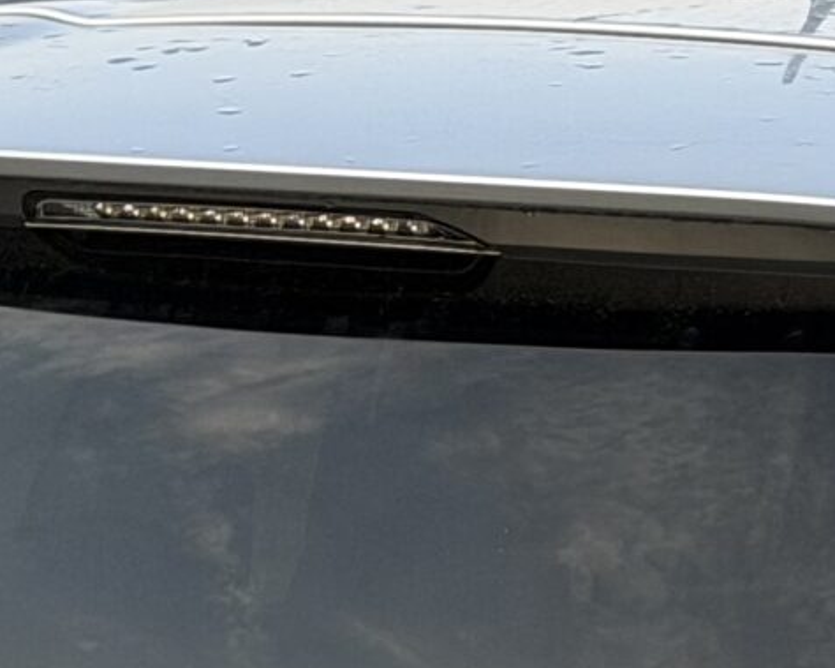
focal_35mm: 253
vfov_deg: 6.0
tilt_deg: -13.2
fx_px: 6251
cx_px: 1182
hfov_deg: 7.5
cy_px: 1246
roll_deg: +0.4
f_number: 1.78
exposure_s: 1/669
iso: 64
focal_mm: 6.76
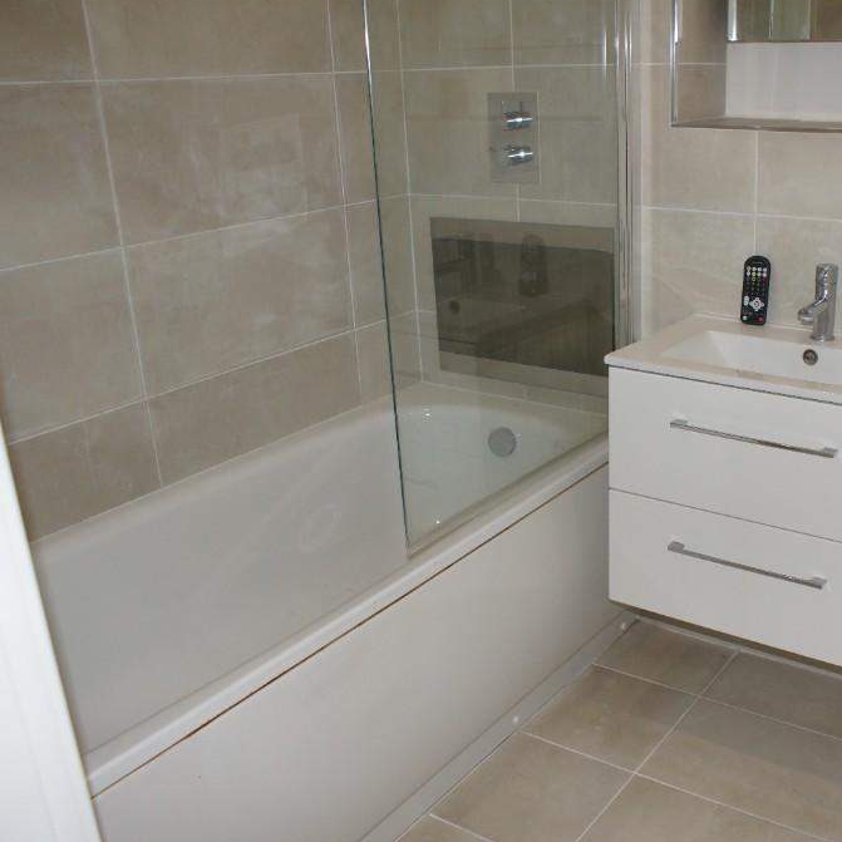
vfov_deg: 47.2
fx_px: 963
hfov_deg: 46.0
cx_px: 602
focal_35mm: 35
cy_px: 420
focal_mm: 18
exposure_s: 1/125
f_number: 3.5
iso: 400
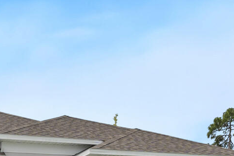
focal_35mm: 73
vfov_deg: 16.2
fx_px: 475
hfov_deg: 27.0
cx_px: 35
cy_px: 266
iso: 250
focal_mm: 14
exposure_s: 1/320
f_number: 9
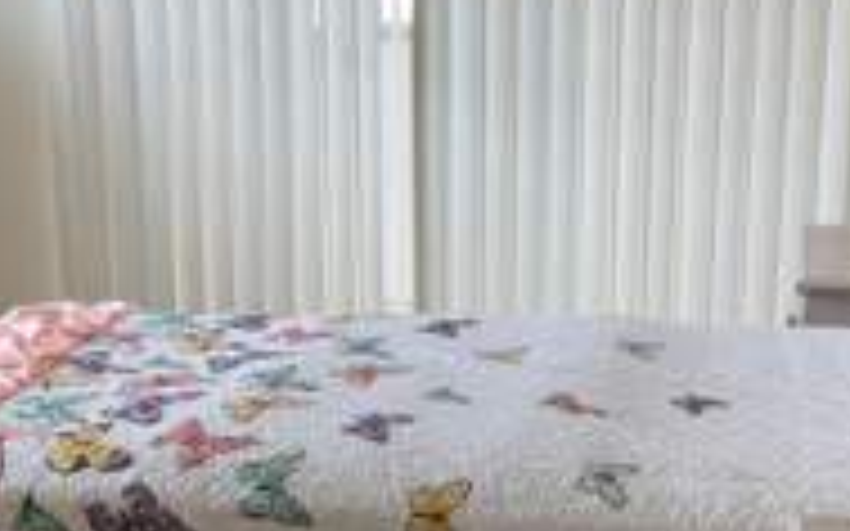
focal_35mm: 78
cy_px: 457
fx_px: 1806
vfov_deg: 16.5
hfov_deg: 26.4
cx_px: 306
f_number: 1.8
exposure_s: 1/60
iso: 40
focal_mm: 3
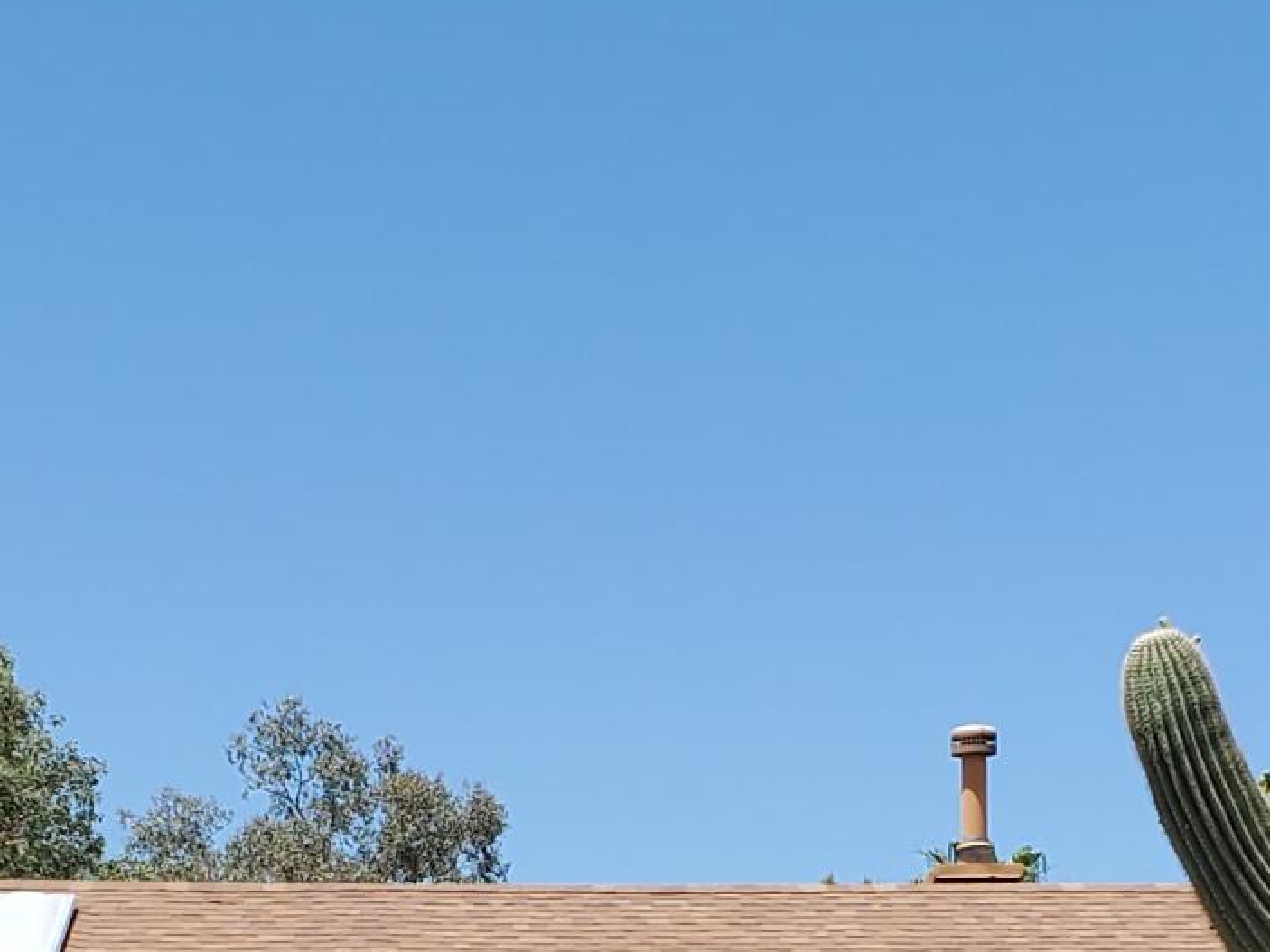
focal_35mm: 111
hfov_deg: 17.7
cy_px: 1093
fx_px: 4072
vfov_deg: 13.0
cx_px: 654
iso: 50
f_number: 2.4
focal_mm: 4.3
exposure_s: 1/1422
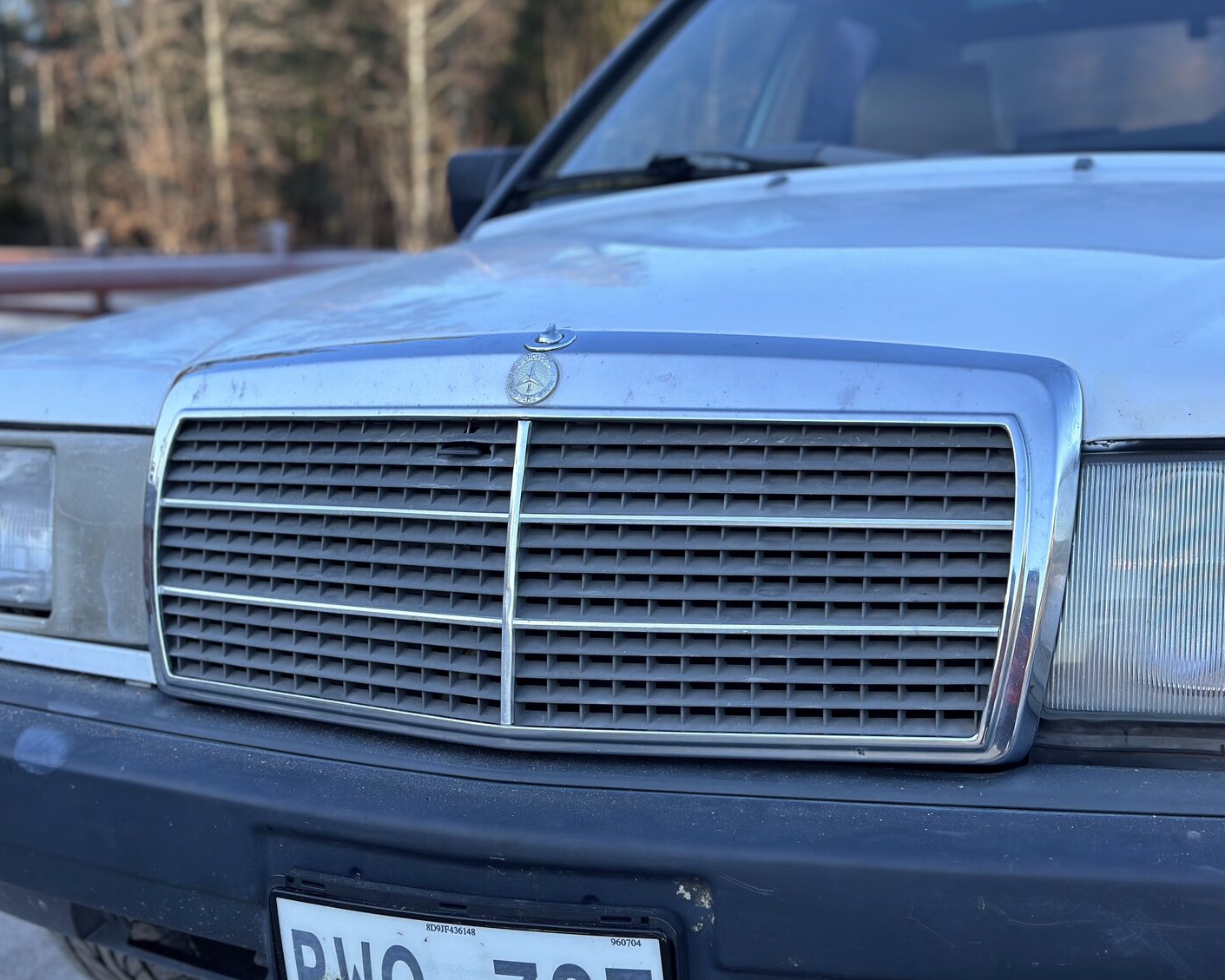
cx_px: 602
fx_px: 1849
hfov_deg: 36.7
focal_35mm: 51
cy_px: 491
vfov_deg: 29.7
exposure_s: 1/1009
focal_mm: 6.86
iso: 80
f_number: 1.78
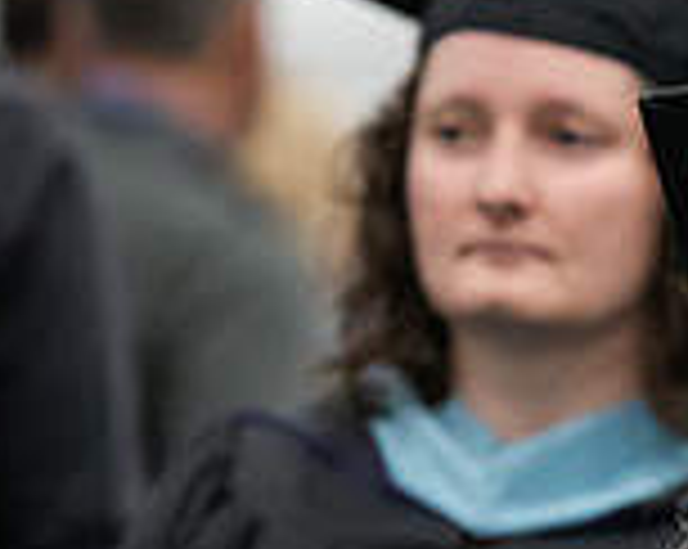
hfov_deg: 3.3
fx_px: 11937
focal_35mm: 587
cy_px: 695
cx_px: 1133
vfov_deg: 2.6
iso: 3200
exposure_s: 1/200
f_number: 3.2
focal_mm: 165
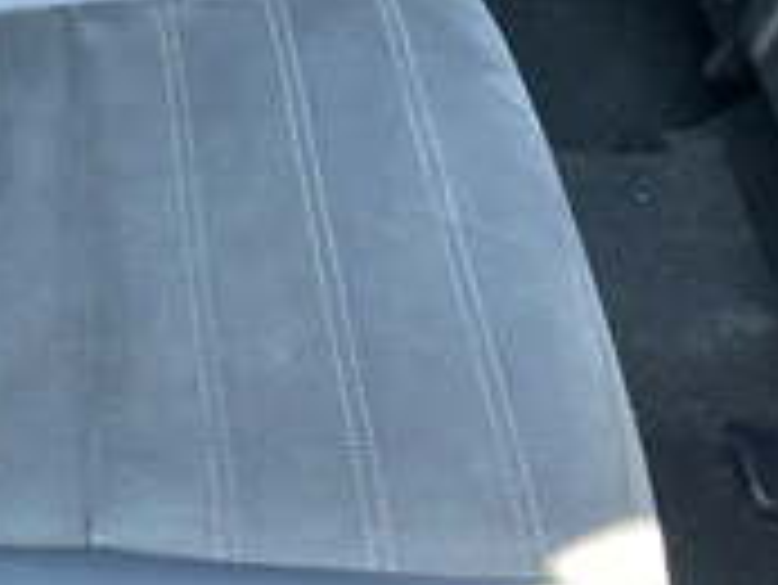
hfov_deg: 26.5
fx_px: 1507
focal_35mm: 67
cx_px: -94
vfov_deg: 21.9
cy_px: 382
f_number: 1.8
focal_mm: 3
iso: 100
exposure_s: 1/60
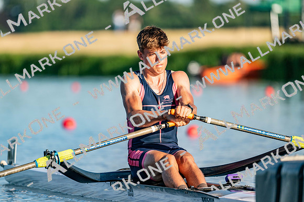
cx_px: 152
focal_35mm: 400
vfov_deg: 3.4
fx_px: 3376
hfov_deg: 5.2
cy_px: 101
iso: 320
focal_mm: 400
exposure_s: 1/2500
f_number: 4.5
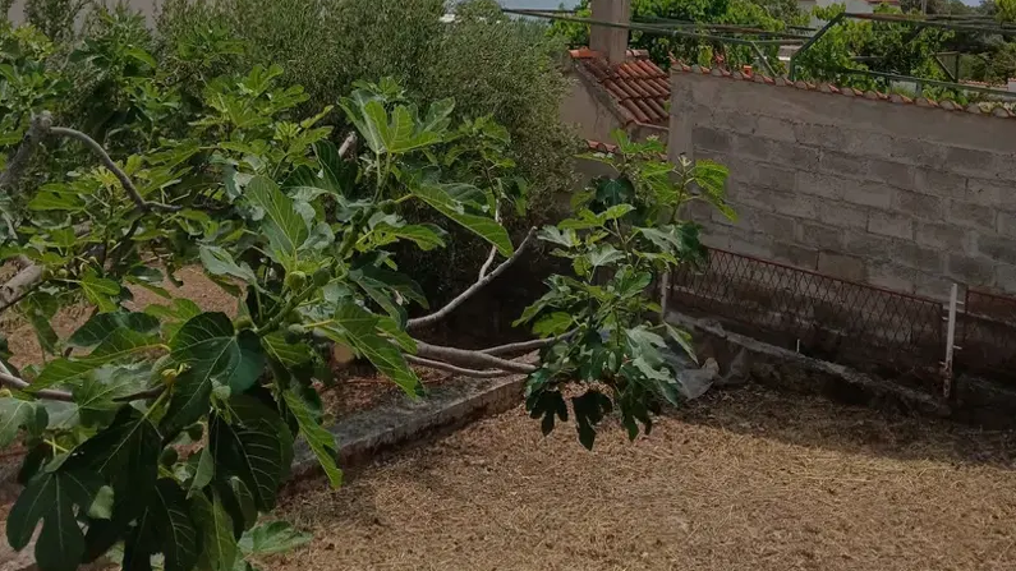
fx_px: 1024
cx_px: 509
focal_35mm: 38
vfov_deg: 27.8
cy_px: -90
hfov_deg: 52.8
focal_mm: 3.98
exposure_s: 1/1835
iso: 20
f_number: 1.8
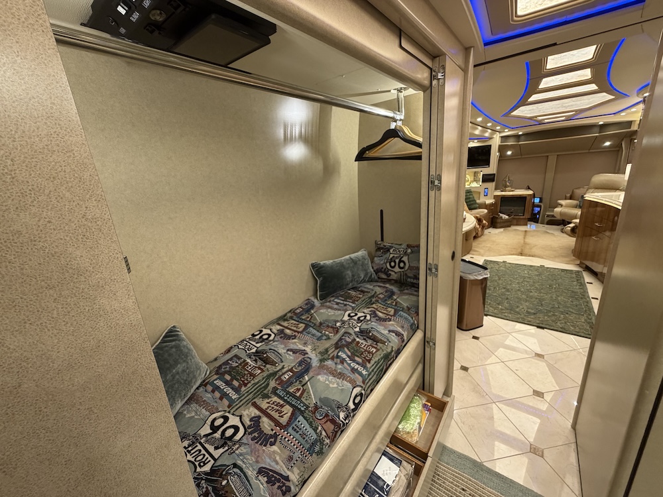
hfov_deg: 102.1
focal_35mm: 14
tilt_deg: -15.6
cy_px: 248
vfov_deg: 85.7
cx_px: 332
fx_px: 268
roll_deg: +3.9
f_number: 2.2
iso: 320
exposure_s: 1/66
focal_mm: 2.22
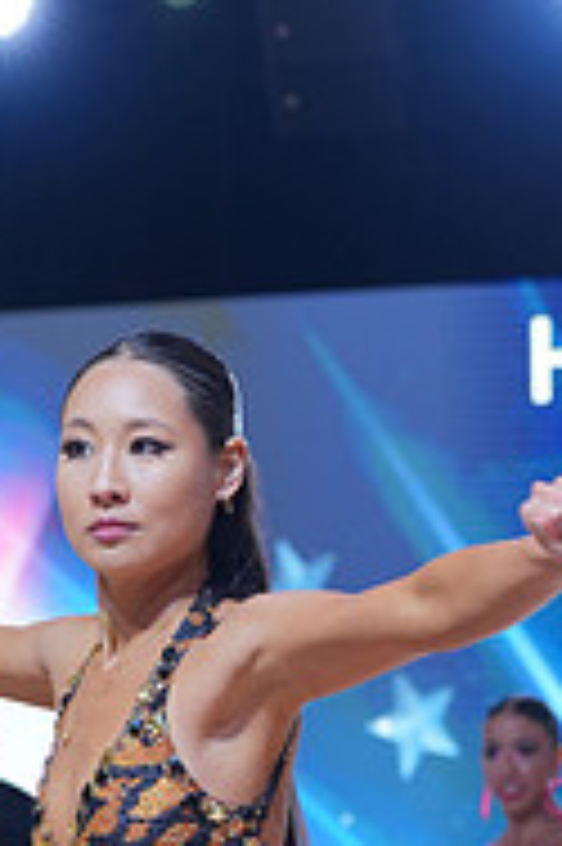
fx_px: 5067
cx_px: 227
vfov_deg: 9.4
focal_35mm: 216
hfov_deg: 6.3
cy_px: 1107
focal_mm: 70
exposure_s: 1/400
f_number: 4.5
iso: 640
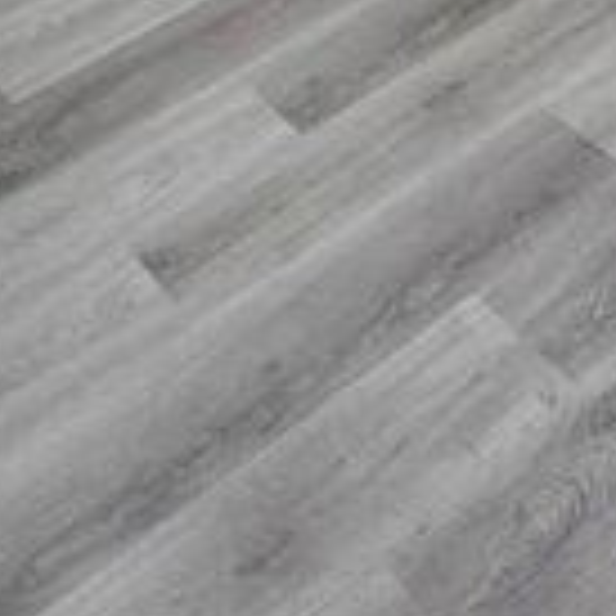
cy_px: -364
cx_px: -108
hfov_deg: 26.5
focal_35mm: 58
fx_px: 1168
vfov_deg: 22.7
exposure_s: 1/118
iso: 100
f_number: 2.2
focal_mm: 2.22
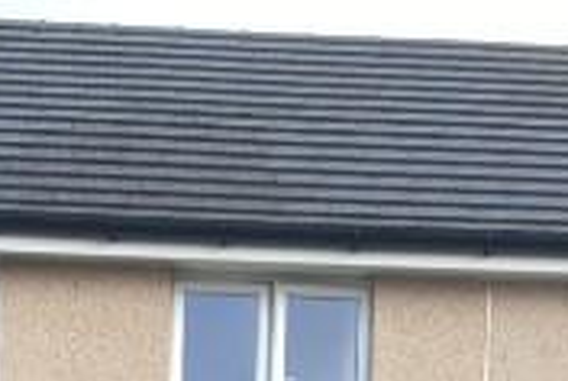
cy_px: 1211
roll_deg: -1.6
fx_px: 2766
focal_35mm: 175
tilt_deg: -5.2
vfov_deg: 6.9
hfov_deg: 11.7
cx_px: 226
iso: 25
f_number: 2.2
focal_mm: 4.15
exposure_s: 1/127
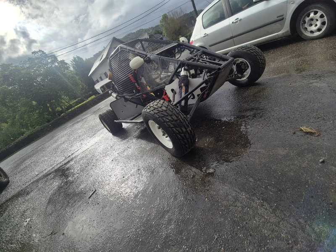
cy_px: 126
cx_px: 168
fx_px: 126
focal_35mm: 13
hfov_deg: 106.2
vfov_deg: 89.9
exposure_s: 1/3456
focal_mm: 2.2
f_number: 2.2
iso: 50
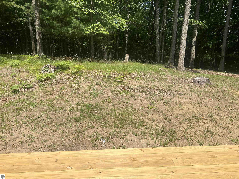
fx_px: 180
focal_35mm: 26
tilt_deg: -9.9
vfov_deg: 53.1
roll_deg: +0.4
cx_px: 120
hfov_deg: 67.3
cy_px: 90
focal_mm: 5.7
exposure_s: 1/4274
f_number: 1.5
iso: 50
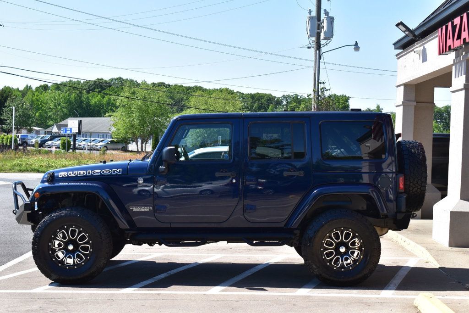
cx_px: 234
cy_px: 156
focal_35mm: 63
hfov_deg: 31.9
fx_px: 820
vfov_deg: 21.6
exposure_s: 1/320
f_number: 11
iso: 400
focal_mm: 42
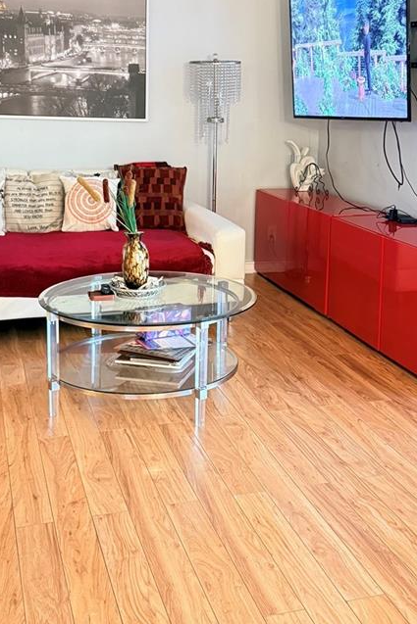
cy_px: 224
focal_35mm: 47
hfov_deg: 28.6
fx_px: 816
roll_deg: -1.4
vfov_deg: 41.5
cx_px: 232
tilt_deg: -9.1
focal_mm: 6.76
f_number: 1.78
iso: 1000
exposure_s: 1/30
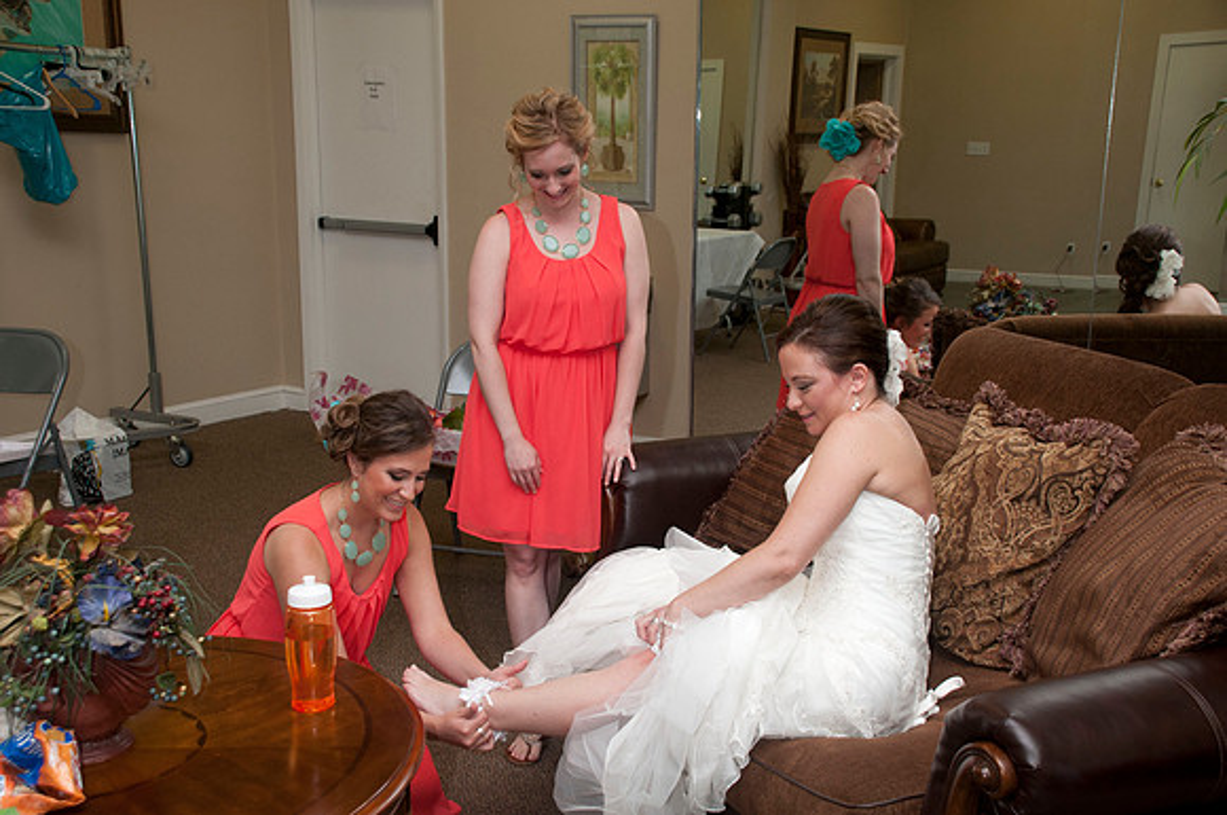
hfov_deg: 46.5
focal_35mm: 42
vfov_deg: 31.8
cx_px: 614
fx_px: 1429
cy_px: 408
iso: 400
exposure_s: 1/60
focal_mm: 28
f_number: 5.6
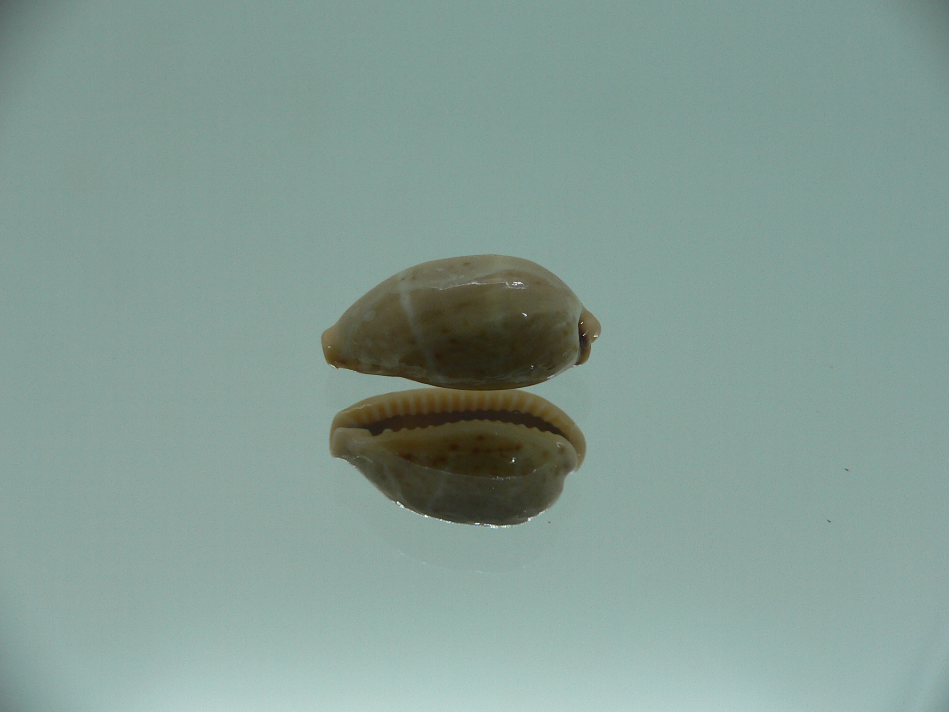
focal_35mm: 35
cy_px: 356
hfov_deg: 52.6
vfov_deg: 40.7
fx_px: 960
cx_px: 474
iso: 80
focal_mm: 4.6
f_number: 2.8
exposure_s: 1/60
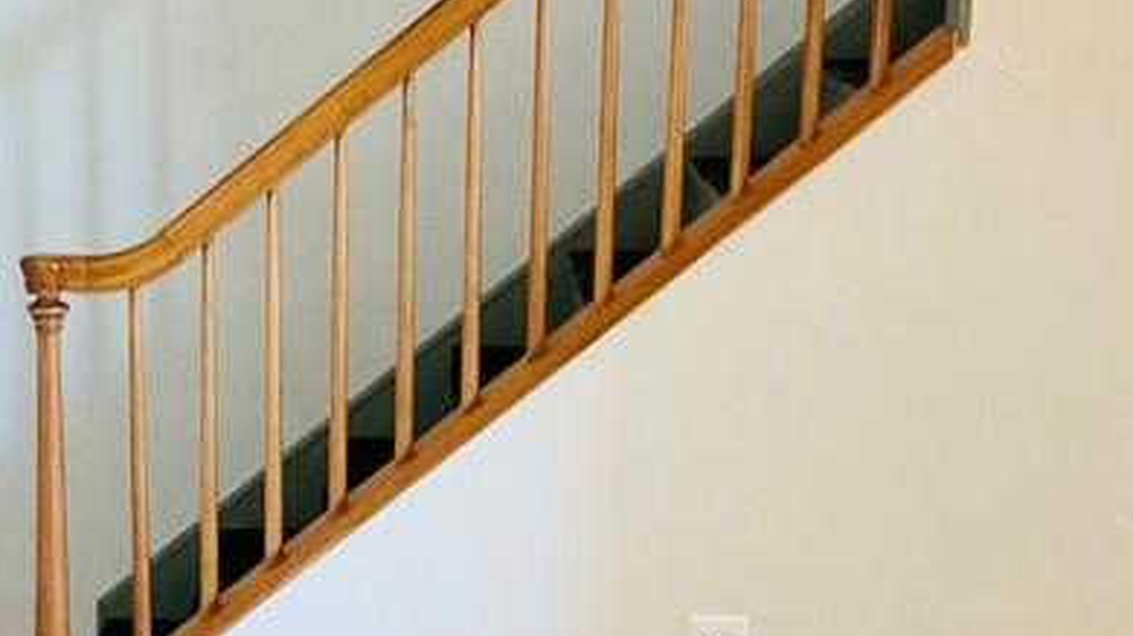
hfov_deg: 25.6
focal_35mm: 83
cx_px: 442
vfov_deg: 14.5
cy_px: 395
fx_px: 2493
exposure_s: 1/40
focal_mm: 3
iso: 250
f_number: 1.8
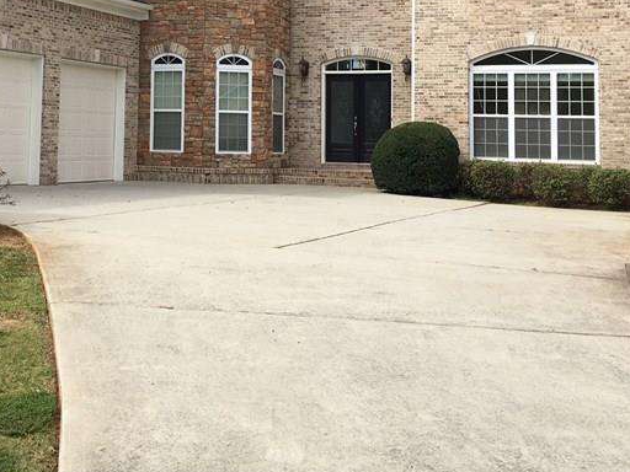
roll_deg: -1.0
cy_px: 48
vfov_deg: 24.5
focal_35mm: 58
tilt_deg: +4.4
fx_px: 1056
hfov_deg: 32.5
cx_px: 150
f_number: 2.2
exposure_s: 1/1261
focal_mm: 4.15
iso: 25
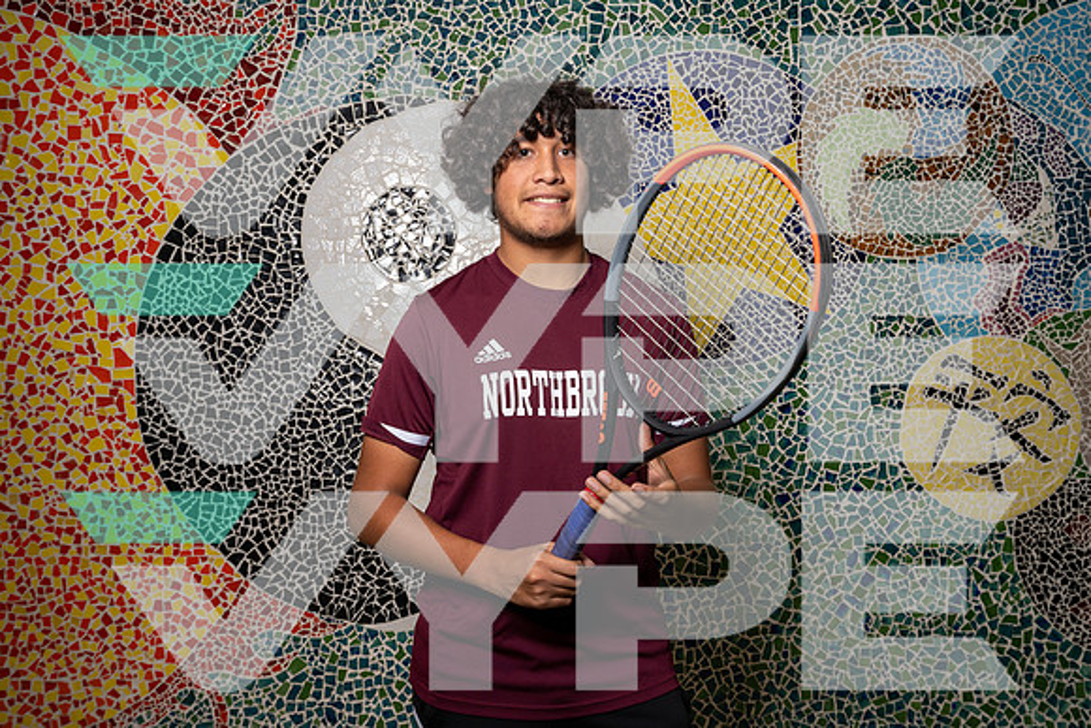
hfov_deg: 55.8
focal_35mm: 34
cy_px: 364
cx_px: 546
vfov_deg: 38.9
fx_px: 1031
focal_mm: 34
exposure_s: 1/250
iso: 400
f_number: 8
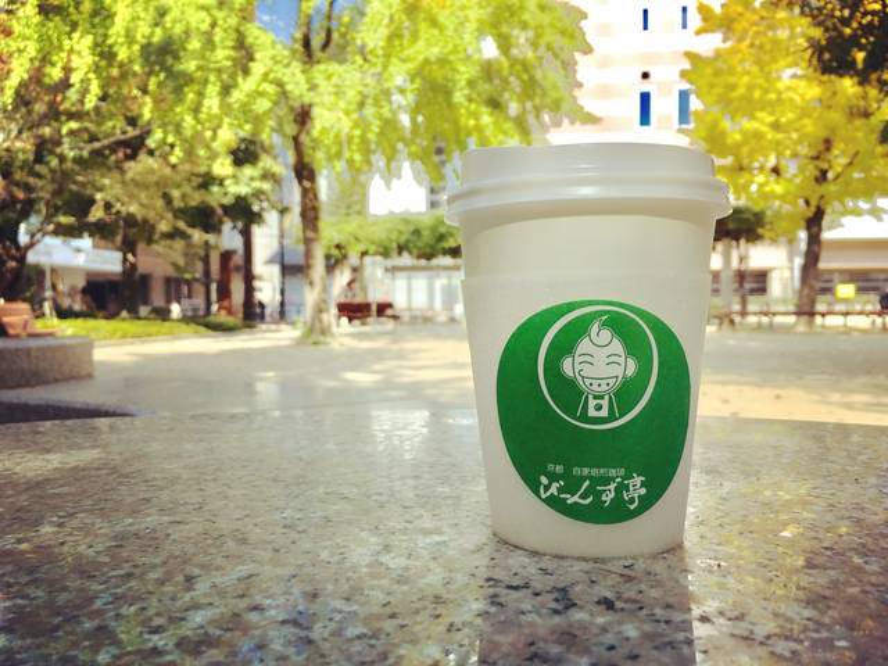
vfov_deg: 48.2
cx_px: 444
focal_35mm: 29
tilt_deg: -1.7
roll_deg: +0.0
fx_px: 744
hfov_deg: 61.7
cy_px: 333
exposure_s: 1/761
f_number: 2.2
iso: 25
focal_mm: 4.15
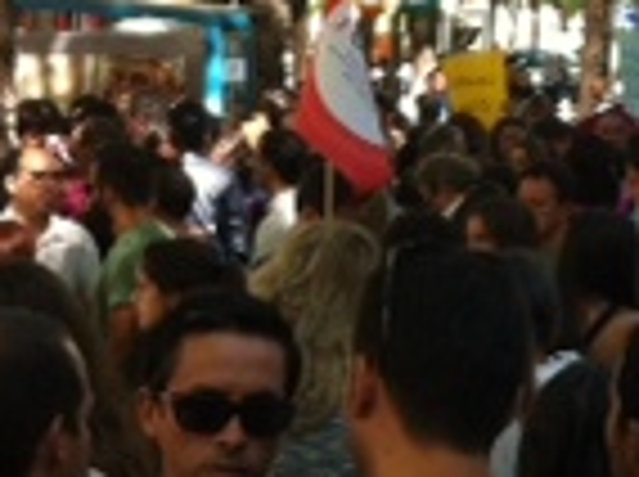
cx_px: 824
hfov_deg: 12.2
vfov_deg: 9.3
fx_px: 2912
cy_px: 86
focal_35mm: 158
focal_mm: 3.85
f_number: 2.8
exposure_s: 1/100
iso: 100
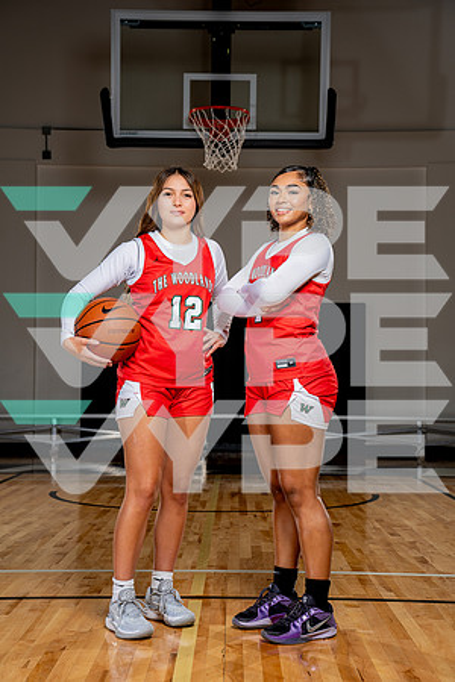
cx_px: 228
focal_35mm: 56
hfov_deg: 24.2
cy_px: 341
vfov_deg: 35.6
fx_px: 1062
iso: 200
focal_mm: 56
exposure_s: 1/250
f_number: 5.6
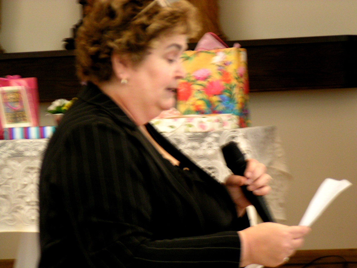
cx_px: 178
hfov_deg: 11.5
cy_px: 134
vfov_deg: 8.6
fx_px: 1774
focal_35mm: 172
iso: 200
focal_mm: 26.3
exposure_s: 1/30
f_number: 3.5
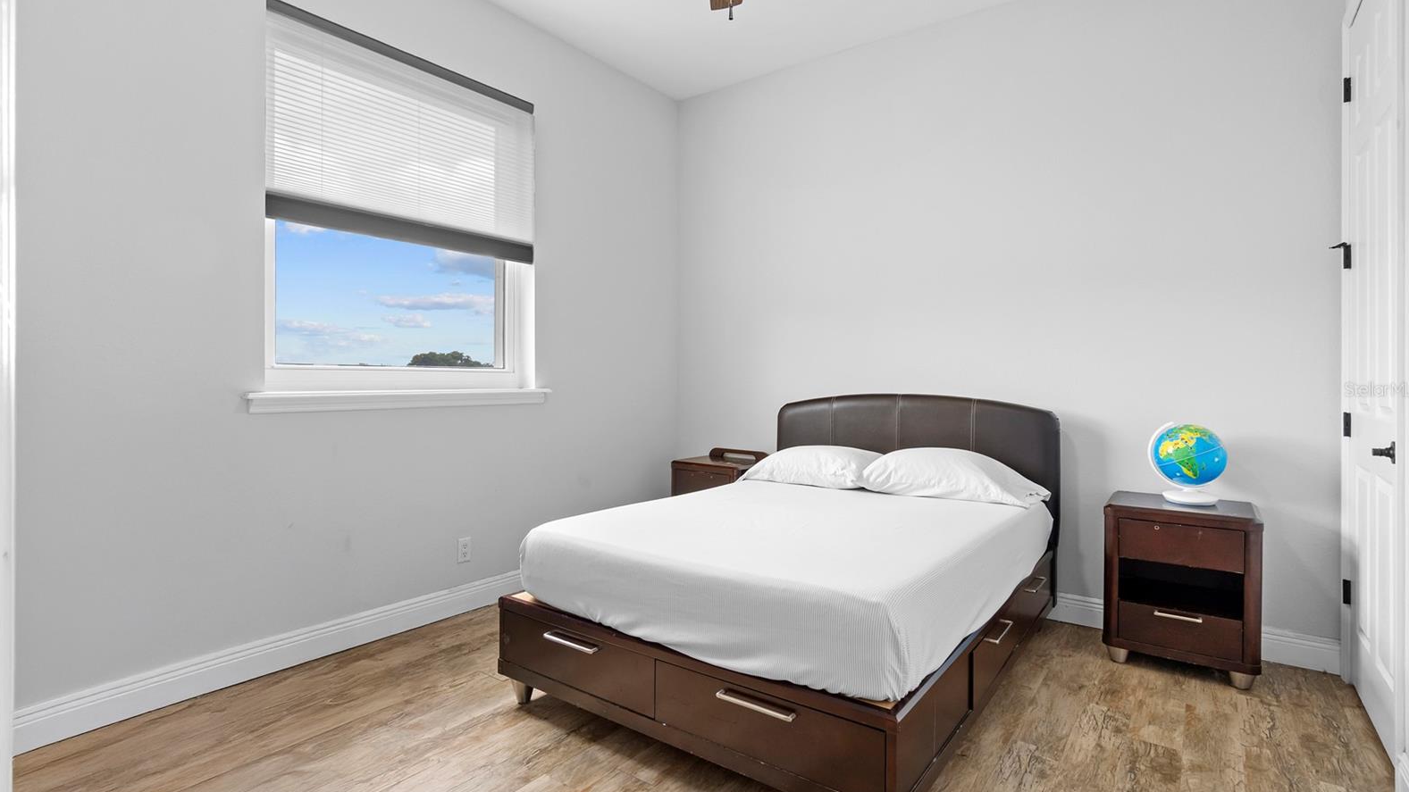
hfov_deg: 94.2
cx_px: 709
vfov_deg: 62.3
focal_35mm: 18
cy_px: 389
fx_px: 655
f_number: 8
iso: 400
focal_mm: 11
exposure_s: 1/2
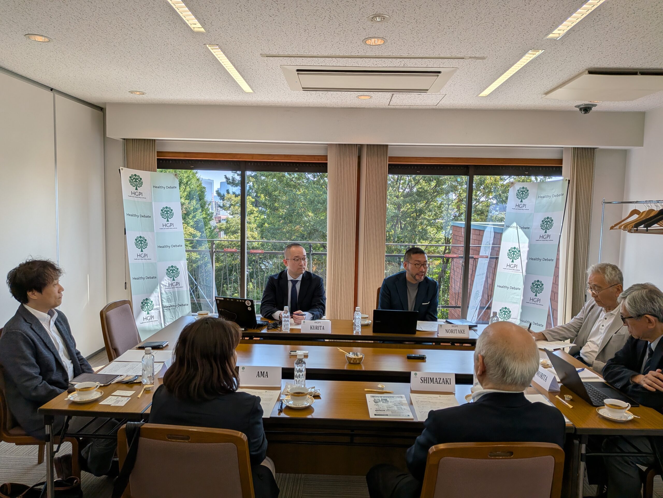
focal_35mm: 24
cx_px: 332
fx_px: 460
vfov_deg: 56.8
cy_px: 249
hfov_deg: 71.6
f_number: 1.7
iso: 24
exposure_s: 1/2506
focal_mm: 4.53
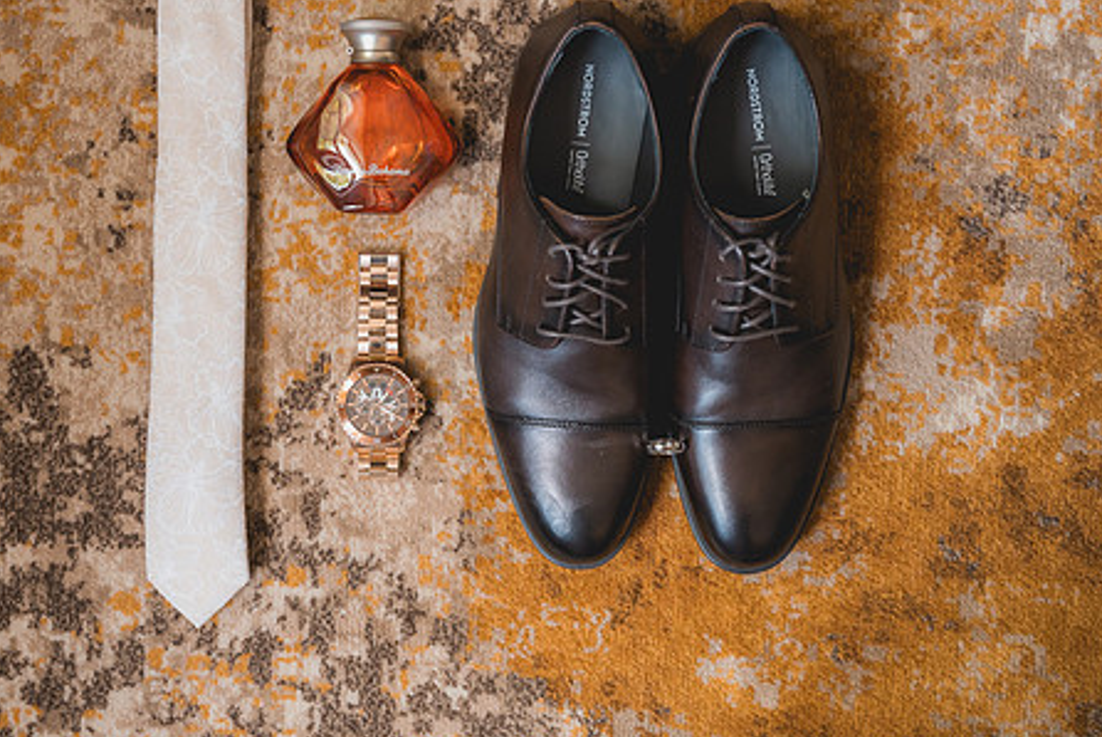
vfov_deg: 20.9
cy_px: 298
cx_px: 479
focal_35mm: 65
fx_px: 1991
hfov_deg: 30.9
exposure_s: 1/160
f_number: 3.2
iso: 1250
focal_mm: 50
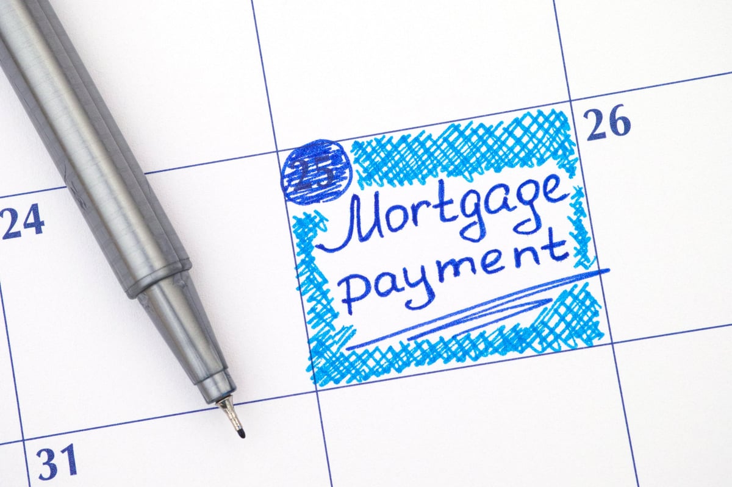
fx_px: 1524
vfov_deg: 18.2
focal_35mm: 75
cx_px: 366
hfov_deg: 27.0
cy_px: 244
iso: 100
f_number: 11
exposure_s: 1/200
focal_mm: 50
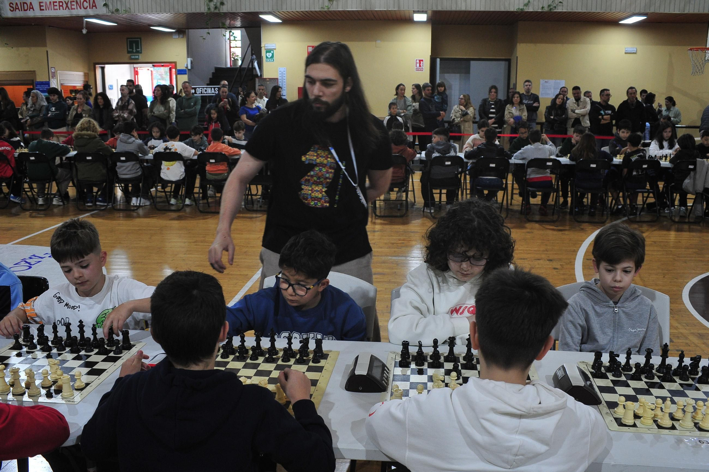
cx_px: 354
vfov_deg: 37.8
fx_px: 689
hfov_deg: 54.5
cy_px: 236
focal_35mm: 35
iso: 2500
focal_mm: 35
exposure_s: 1/125
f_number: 5.6
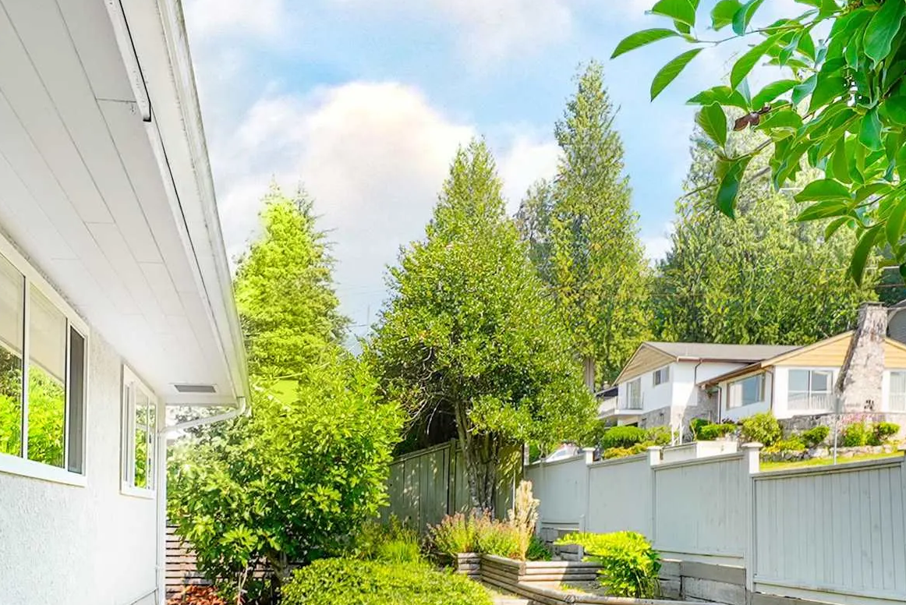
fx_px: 932
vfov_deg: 35.1
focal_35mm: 37
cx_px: 267
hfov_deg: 50.4
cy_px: 466
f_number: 9
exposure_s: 1/160
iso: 125
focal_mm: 14
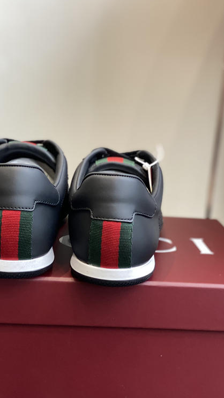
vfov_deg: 31.9
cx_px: 71
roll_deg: -4.8
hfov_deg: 18.2
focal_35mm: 66
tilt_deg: -14.8
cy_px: 216
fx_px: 698
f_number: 2
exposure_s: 1/122
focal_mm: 6
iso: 125
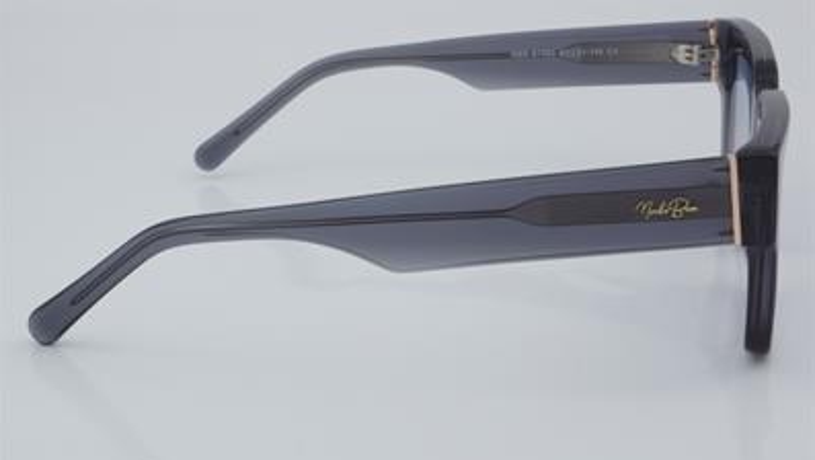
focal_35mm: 79
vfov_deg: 15.3
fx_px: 1708
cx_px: 406
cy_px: 203
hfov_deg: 26.8
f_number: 32
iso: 100
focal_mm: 50
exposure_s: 1/4
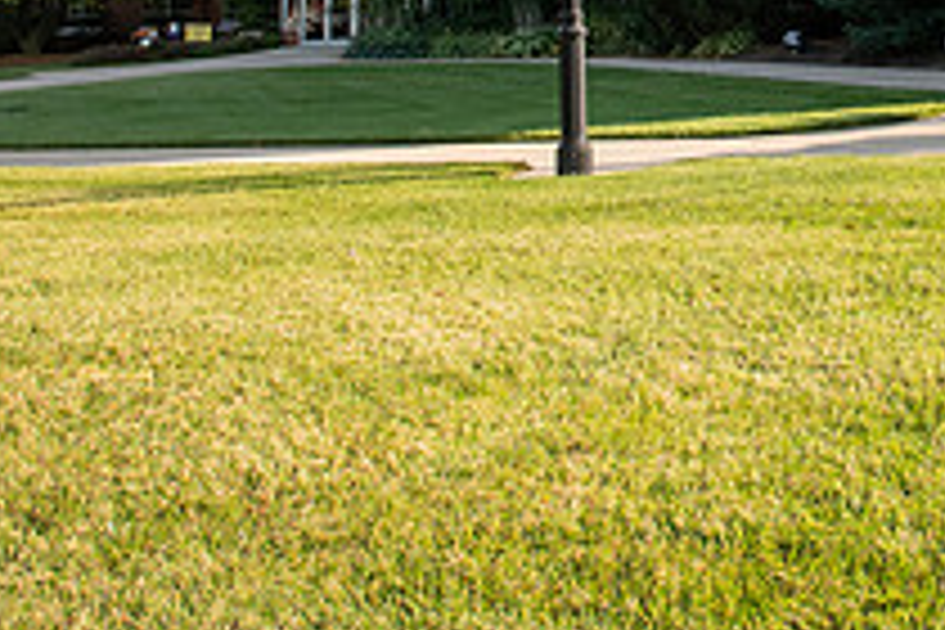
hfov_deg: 39.0
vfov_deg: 24.4
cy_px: -227
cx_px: 850
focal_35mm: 47
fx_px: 1234
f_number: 6.3
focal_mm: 17
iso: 500
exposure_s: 1/250
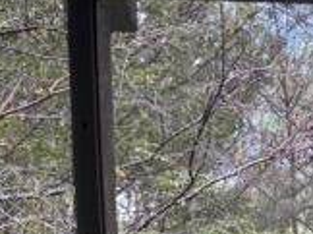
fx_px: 858
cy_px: 356
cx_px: 356
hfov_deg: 19.7
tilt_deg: -1.6
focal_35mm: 95
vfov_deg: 14.4
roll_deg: +0.3
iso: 100
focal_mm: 6.76
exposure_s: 1/121
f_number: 1.78
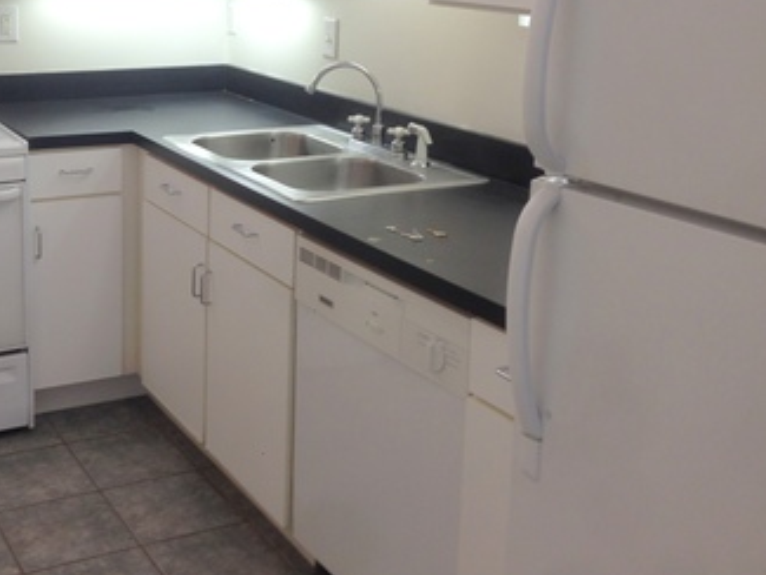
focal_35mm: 52
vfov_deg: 27.7
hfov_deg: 35.8
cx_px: 174
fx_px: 1151
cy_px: 158
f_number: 2.4
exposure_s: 1/24
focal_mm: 4.12
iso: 50
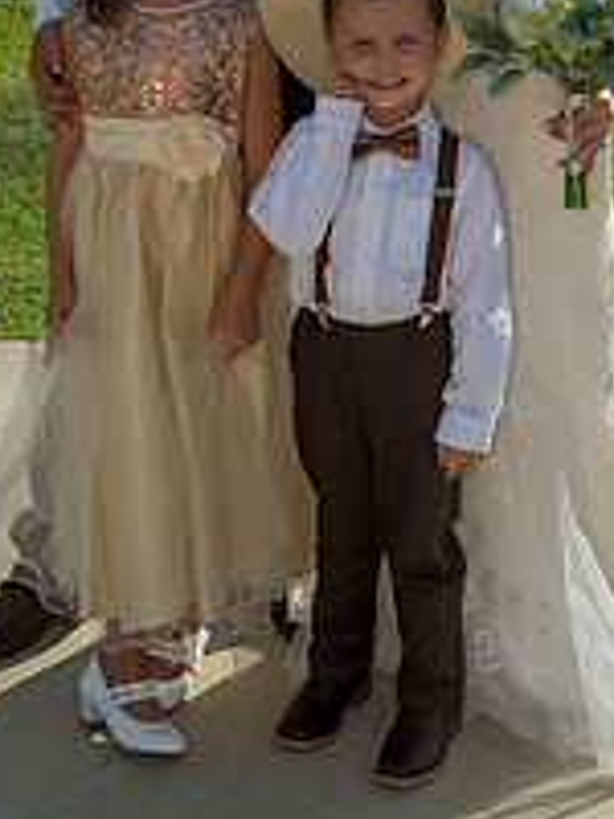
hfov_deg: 18.0
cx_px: 358
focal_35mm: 82
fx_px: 1939
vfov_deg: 23.0
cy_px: 16
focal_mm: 38
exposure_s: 1/1250
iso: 200
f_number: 6.3
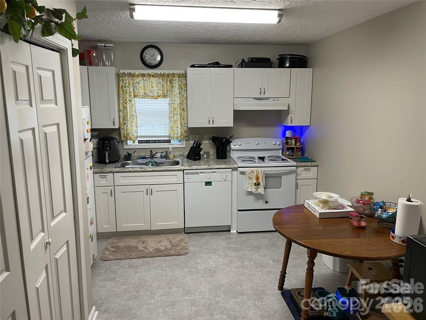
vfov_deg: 53.1
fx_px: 320
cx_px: 213
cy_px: 160
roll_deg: +0.2
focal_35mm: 26
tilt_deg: -10.8
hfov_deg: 67.3
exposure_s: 1/60
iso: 100
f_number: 1.6
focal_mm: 4.2
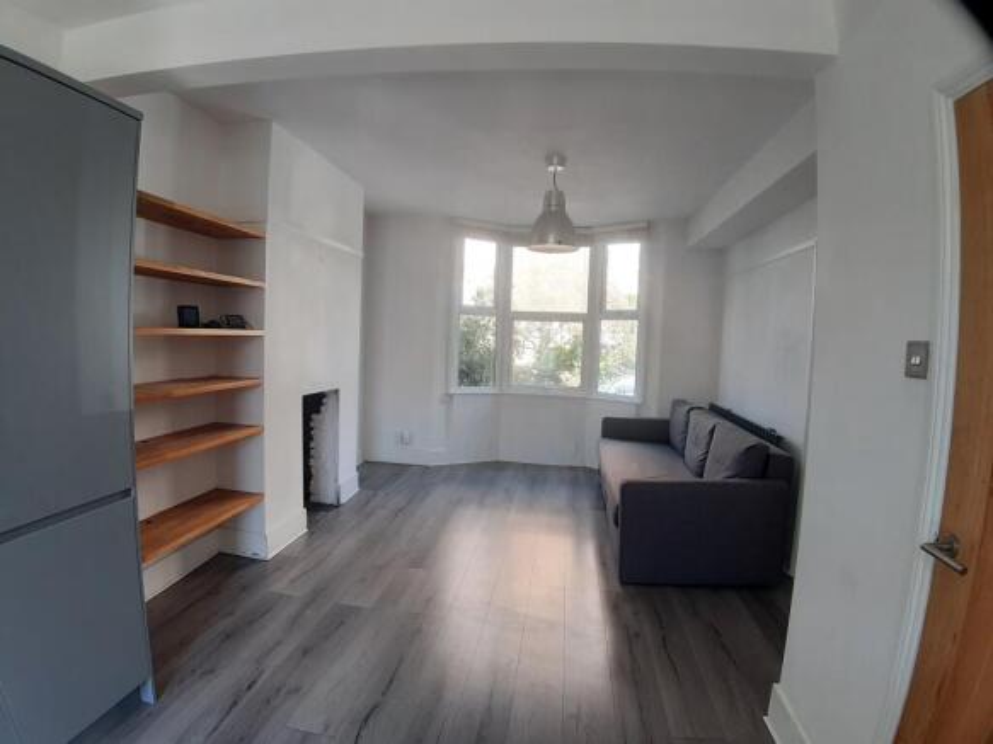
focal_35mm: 18
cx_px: 496
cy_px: 372
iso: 50
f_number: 2.4
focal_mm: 1.87
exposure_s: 1/50
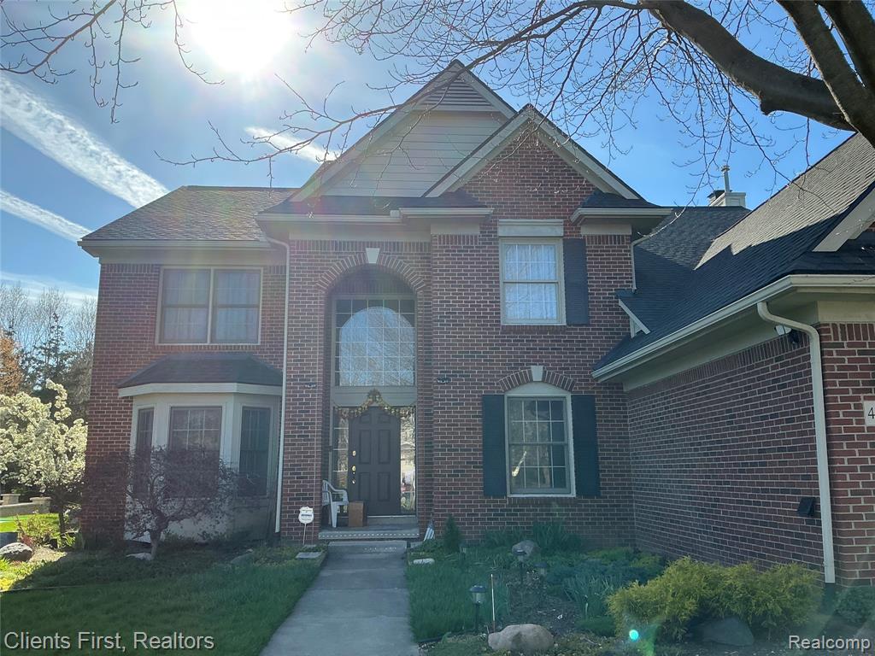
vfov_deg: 49.7
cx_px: 438
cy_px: 328
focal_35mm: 28
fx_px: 708
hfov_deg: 63.4
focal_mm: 3
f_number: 1.8
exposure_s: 1/1144
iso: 25
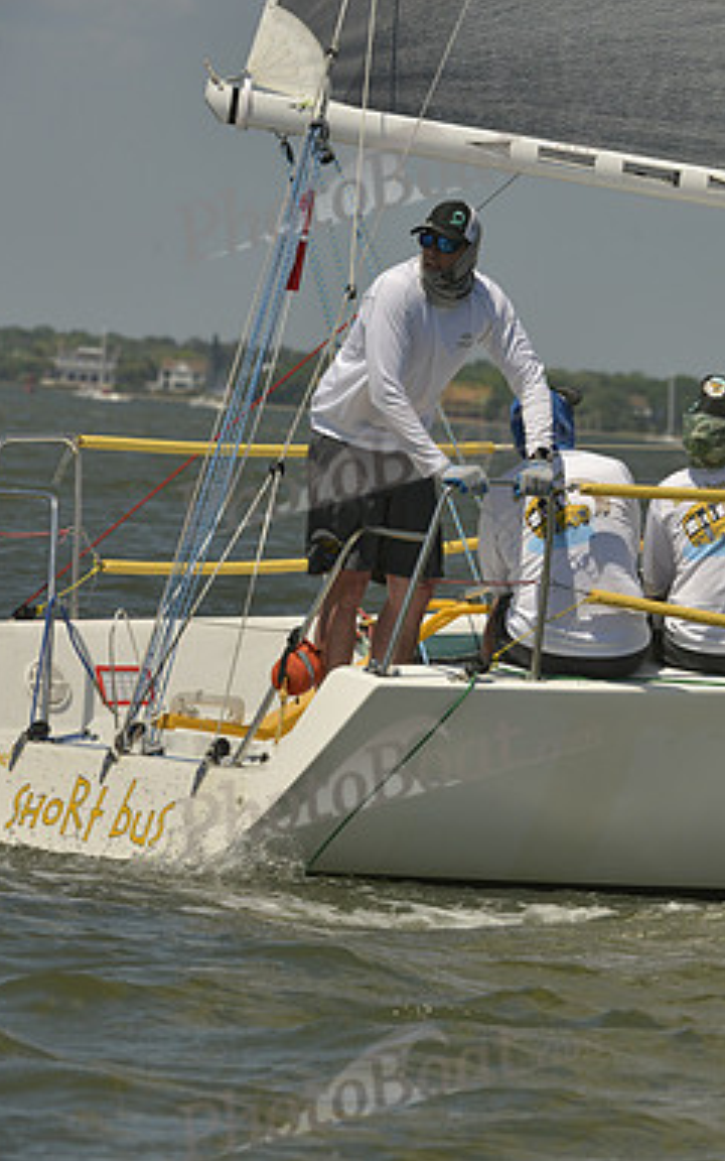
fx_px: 9737
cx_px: 761
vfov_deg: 6.8
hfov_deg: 4.3
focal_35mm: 308
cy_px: 579
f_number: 10
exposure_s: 1/1600
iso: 280
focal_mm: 200
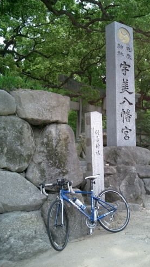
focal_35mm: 39
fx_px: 276
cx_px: 97
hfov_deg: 30.2
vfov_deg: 51.6
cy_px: 134
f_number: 4.2
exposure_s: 1/400
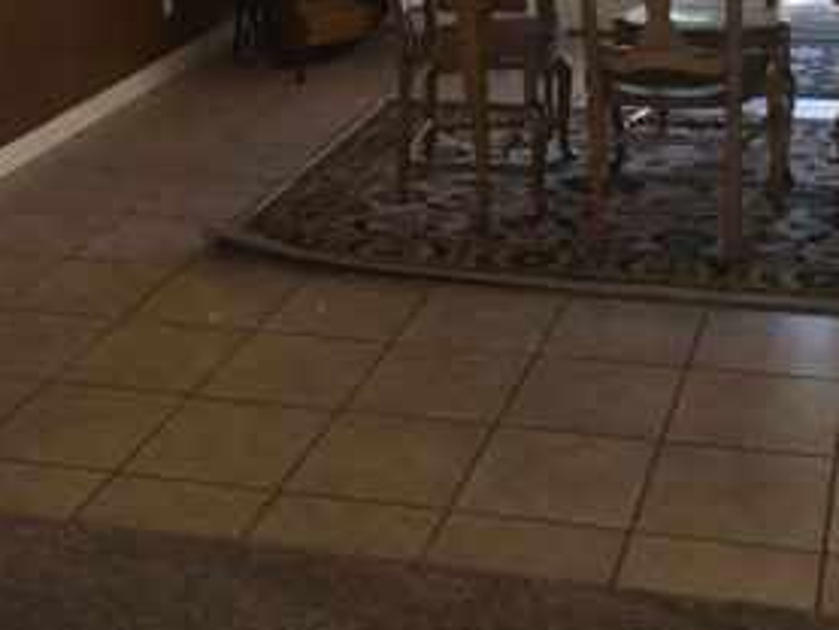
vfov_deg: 20.9
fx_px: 1625
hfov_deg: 28.9
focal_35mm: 67
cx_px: 476
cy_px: -51
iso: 64
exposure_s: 1/30
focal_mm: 4.15
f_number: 2.2
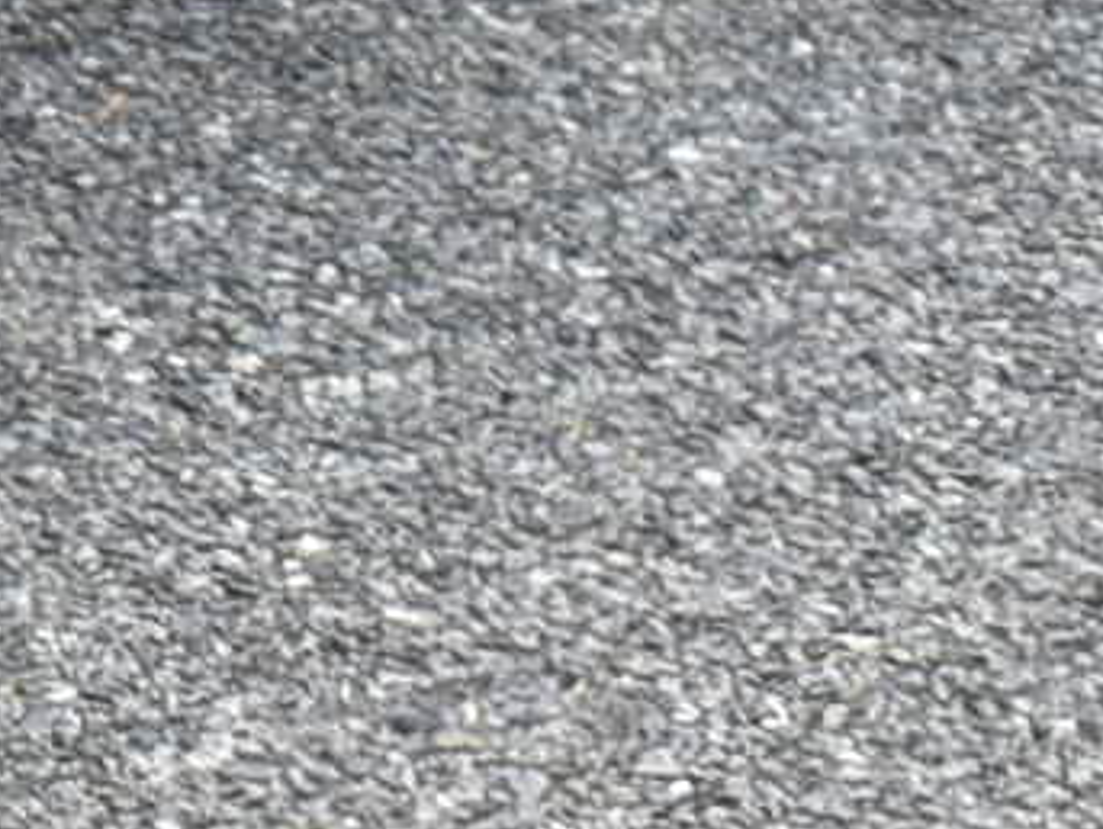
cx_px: -1801
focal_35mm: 289
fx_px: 9224
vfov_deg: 5.0
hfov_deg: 6.4
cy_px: -1147
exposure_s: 1/250
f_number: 5.6
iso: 360
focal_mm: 23
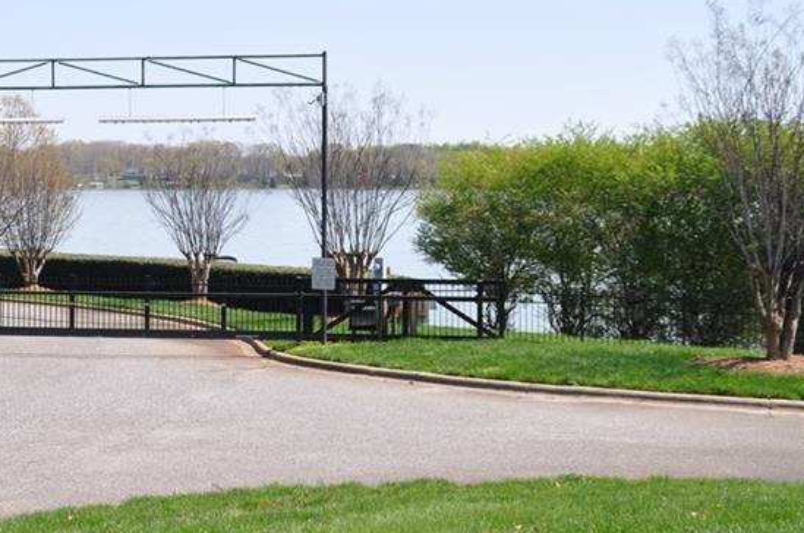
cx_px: 72
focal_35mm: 70
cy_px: 212
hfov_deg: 27.8
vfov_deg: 19.4
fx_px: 1559
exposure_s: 1/400
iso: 200
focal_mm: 25
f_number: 10
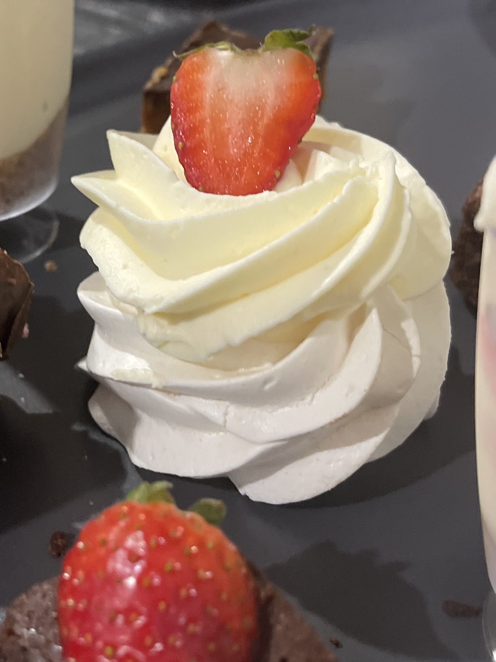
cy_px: 270
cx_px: 82
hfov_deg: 25.1
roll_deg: +4.8
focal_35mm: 57
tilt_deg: -34.1
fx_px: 1089
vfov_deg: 33.7
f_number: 1.6
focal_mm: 5.1
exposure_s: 1/33
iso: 400
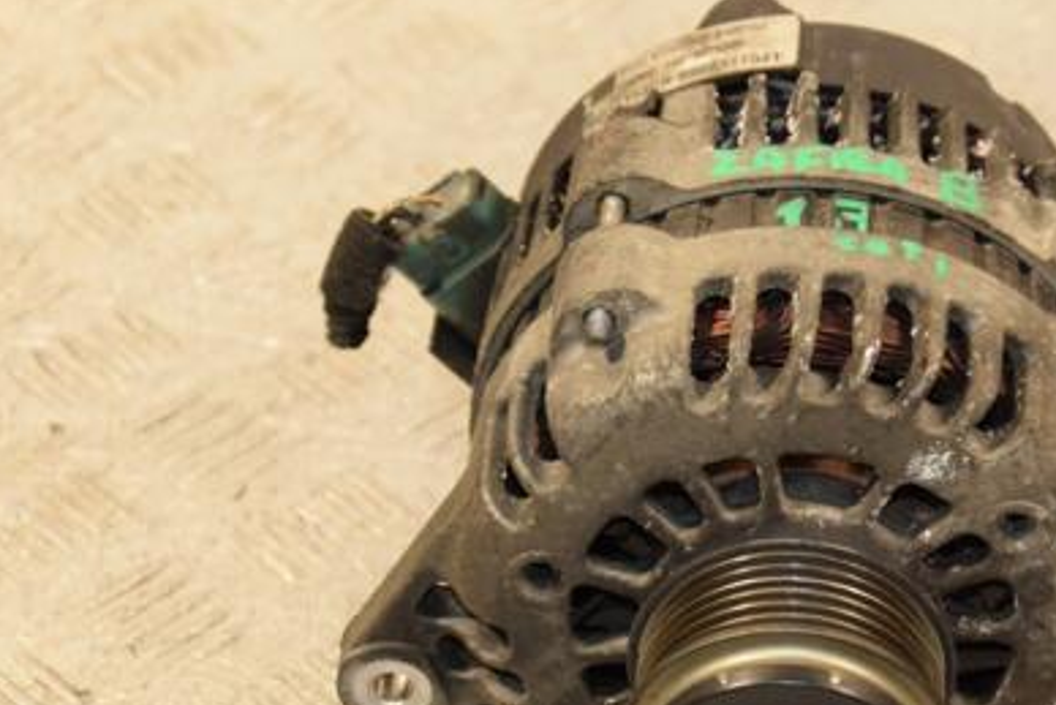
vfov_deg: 9.0
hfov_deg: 13.4
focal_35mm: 153
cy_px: 441
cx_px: 746
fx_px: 4489
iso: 800
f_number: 5.3
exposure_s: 1/100
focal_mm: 66
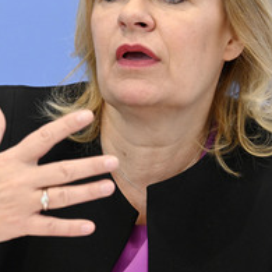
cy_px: 78
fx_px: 2187
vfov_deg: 7.1
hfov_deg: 7.1
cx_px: 87
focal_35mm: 246
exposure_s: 1/640
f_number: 5.6
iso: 4000
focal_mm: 125
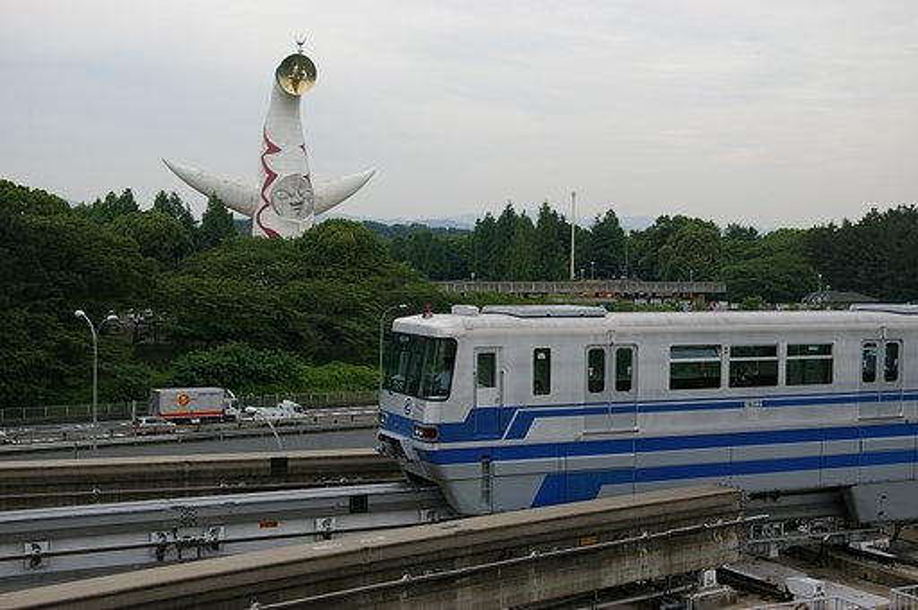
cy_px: 305
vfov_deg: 27.2
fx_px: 1261
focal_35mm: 50
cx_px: 459
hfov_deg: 40.0
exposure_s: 1/500
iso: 200
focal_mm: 33
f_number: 5.6
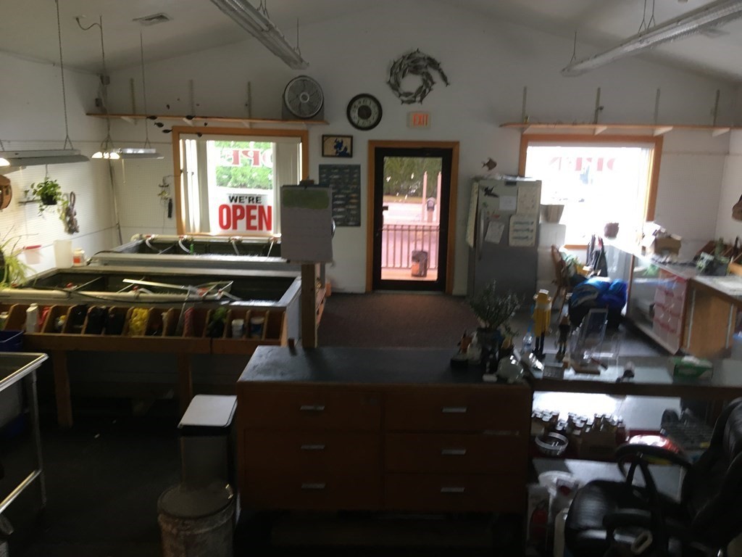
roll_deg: -2.3
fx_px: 622
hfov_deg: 61.7
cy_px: 278
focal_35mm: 29
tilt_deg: -11.1
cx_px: 371
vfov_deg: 48.2
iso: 80
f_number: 2.2
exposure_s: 1/30
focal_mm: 4.15
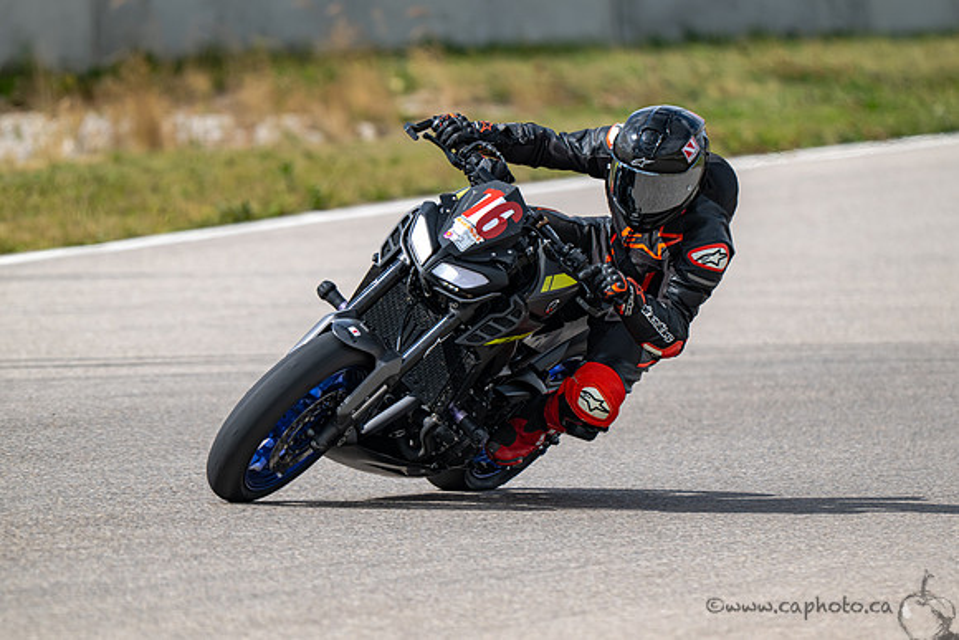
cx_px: 532
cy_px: 320
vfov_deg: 2.1
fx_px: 17726
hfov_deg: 3.1
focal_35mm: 665
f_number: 6.3
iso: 200
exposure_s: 1/1250
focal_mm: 600
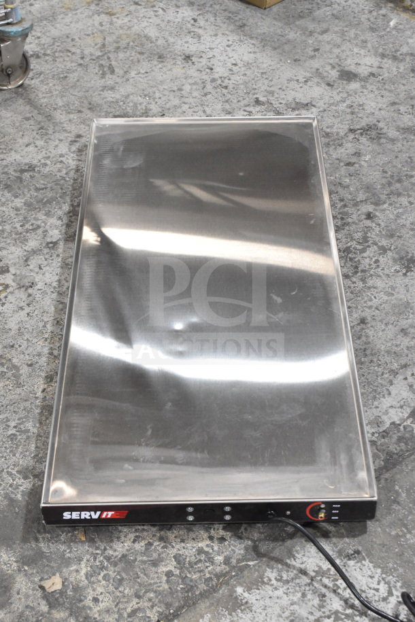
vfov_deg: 33.4
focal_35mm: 60
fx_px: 1037
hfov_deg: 22.6
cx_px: 208
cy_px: 311
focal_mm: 40
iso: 6400
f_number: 9
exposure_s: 1/320
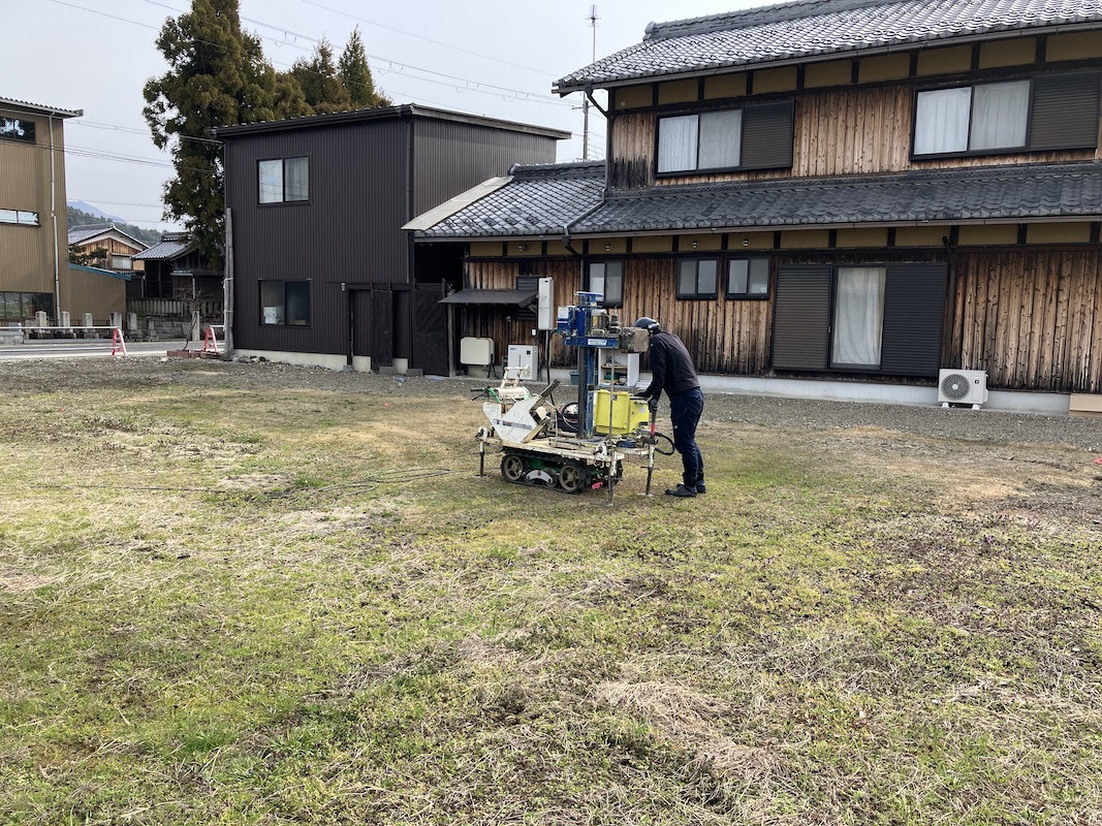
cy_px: 413
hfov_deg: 63.4
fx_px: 891
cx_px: 551
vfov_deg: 49.7
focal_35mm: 28
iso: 32
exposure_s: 1/665
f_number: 1.8
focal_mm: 3.99
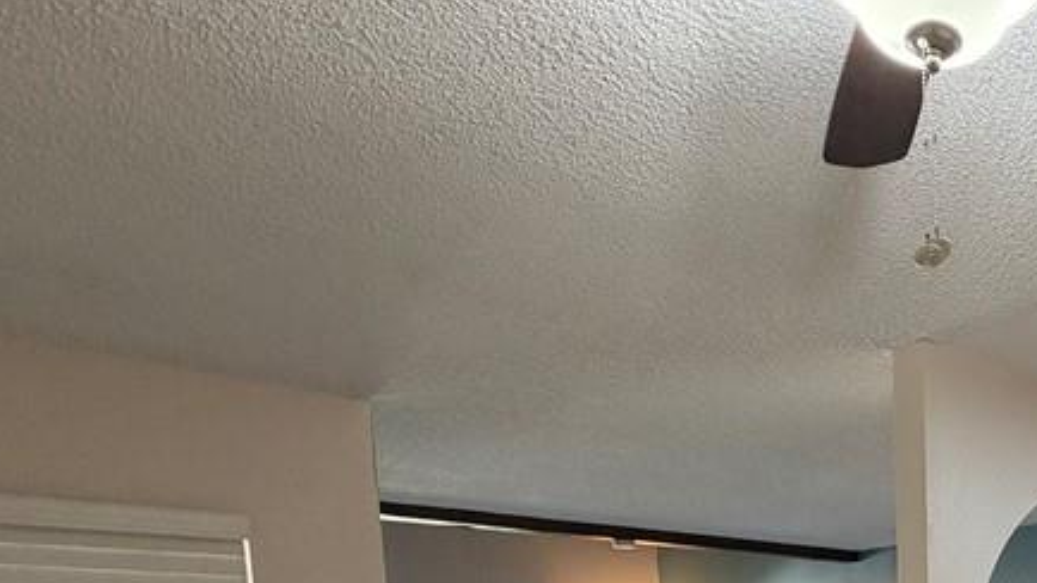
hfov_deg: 47.7
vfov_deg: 26.7
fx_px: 990
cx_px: 992
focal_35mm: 36
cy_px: 793
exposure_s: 1/60
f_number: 2.2
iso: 250
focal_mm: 2.22
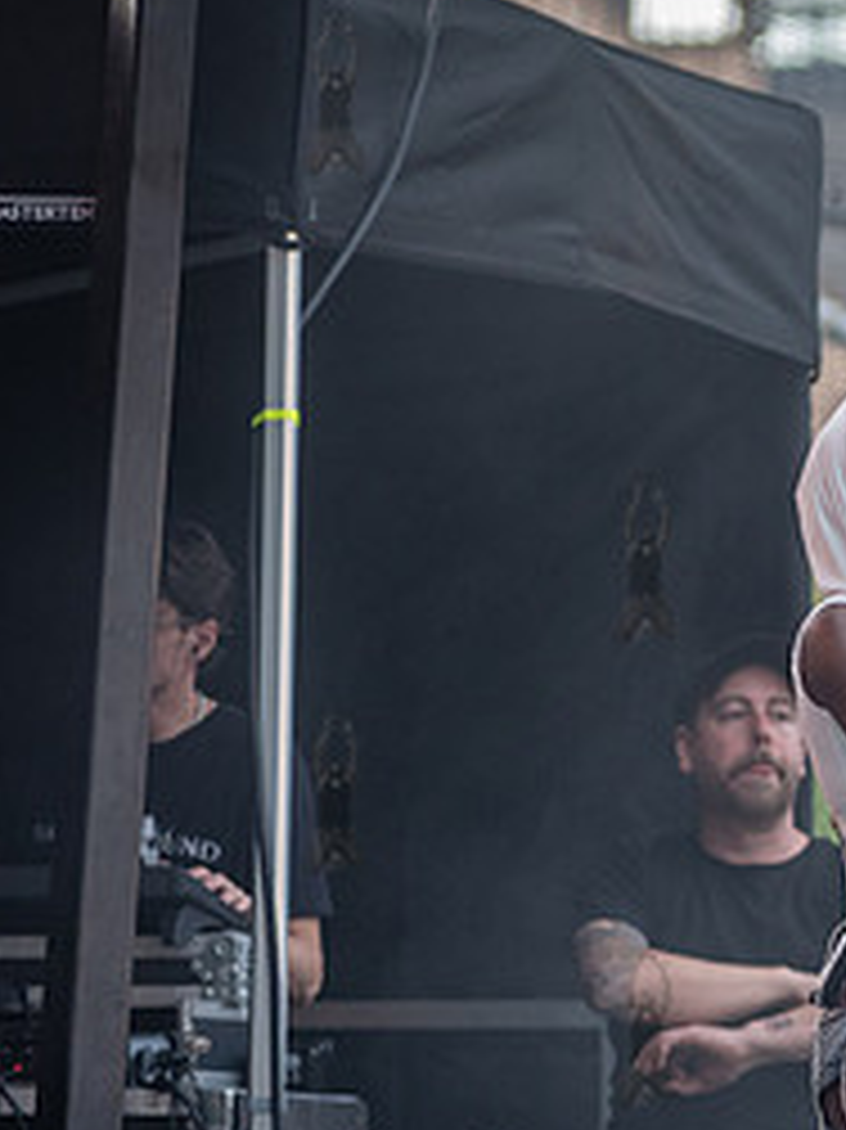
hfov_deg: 2.7
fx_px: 17775
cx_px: 1011
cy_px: 681
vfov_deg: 3.6
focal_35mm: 545
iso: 1000
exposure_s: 1/640
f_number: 4
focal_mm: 200
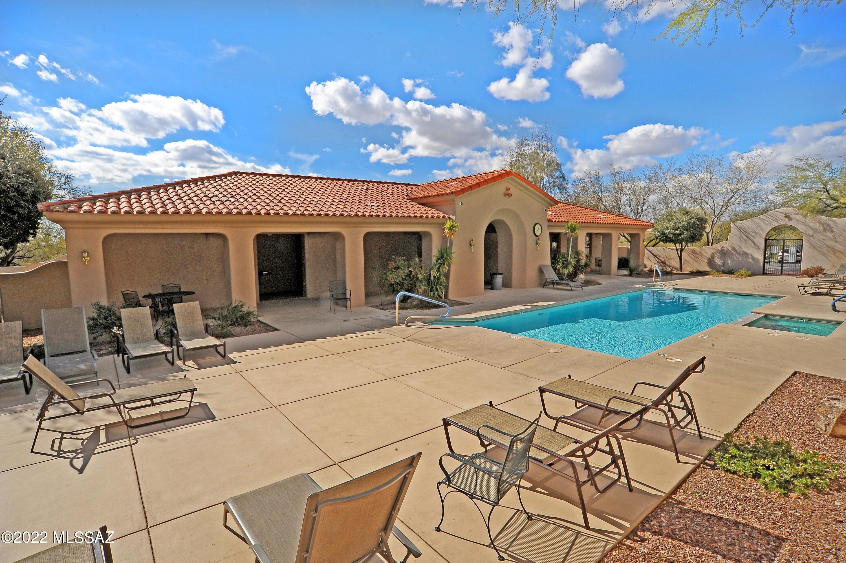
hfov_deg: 90.0
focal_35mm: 18
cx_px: 423
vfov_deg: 67.3
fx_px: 423
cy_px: 282
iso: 640
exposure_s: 1/320
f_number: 22
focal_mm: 18
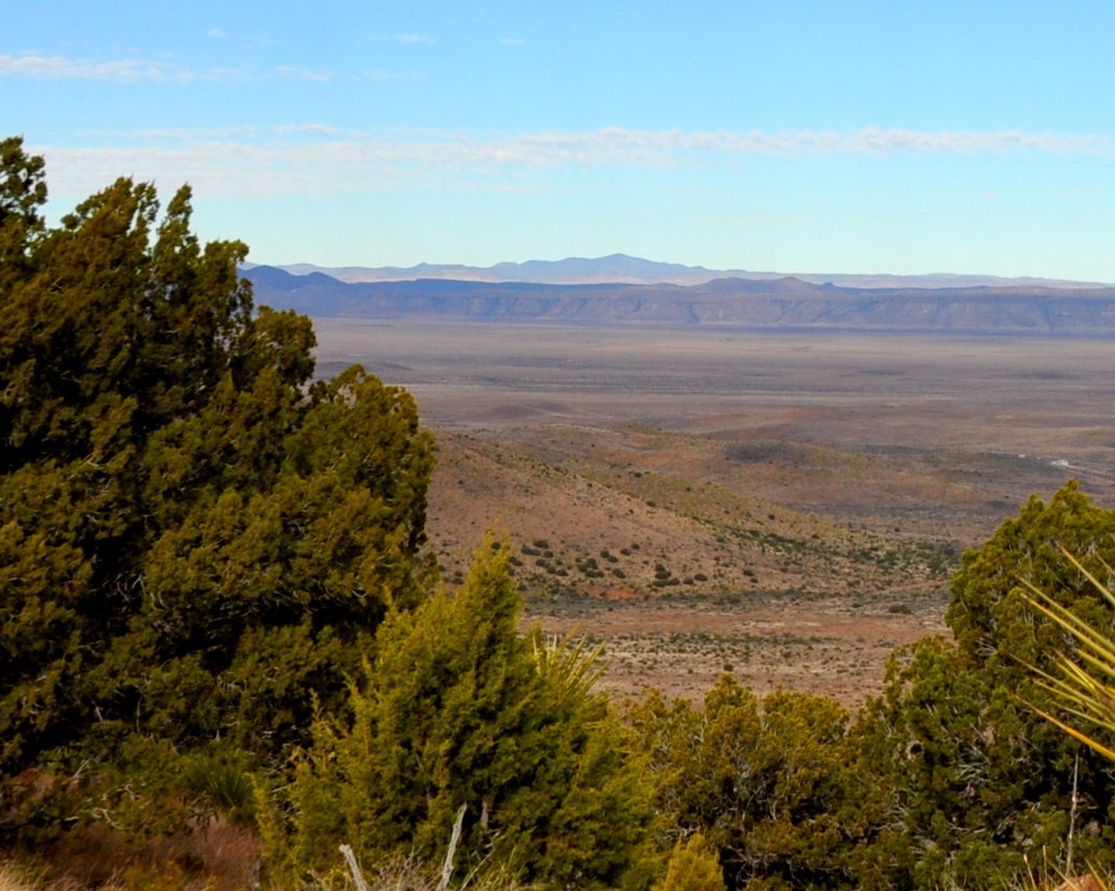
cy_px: 308
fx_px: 2837
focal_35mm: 86
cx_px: 1352
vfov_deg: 17.8
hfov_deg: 20.7
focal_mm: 20
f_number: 8
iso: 200
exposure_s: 1/250
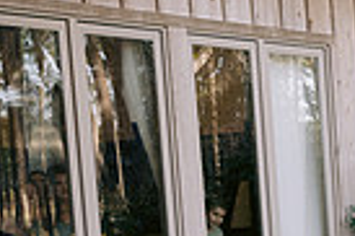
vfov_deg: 8.7
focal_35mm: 152
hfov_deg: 12.5
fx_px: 1497
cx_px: 616
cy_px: 405
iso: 400
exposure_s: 1/200
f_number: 4
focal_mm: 35
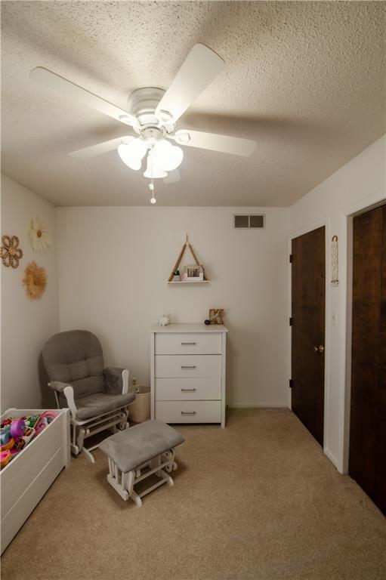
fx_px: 258
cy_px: 290
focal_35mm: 16
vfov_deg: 96.8
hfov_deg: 73.7
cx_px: 193
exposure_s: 1/10
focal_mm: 16
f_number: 9
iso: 250
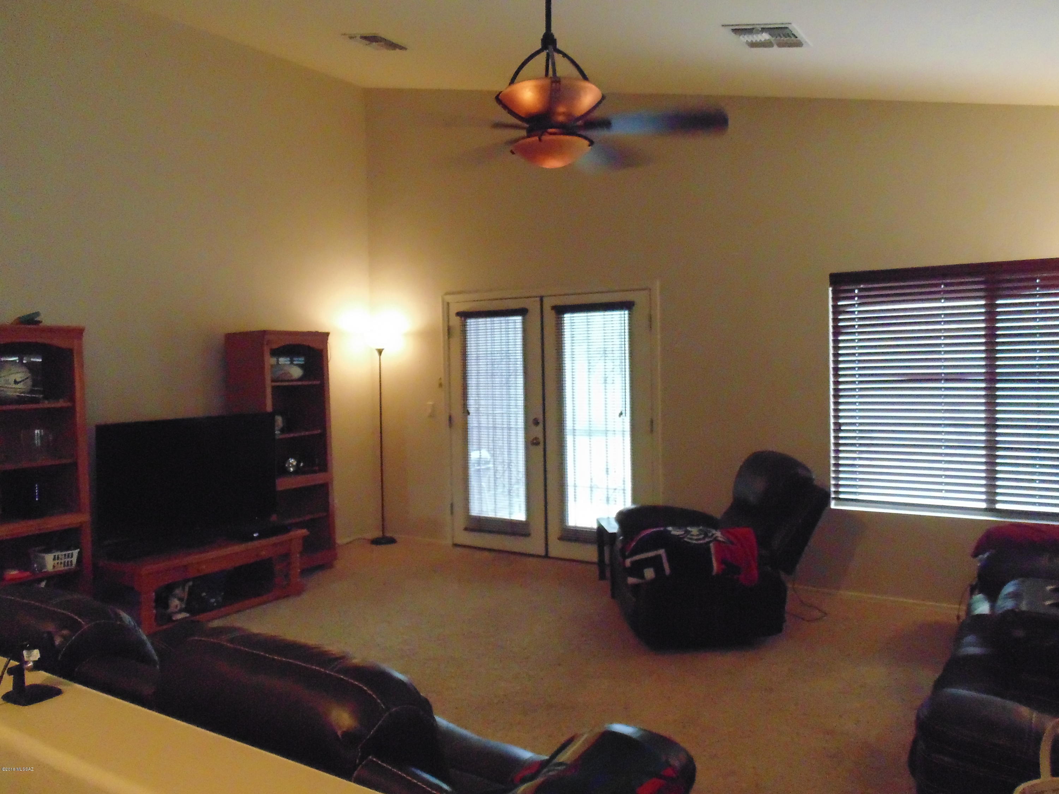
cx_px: 530
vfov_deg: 51.4
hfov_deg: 65.3
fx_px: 826
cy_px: 397
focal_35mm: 27
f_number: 3.2
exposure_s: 1/25
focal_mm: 4.8
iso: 800
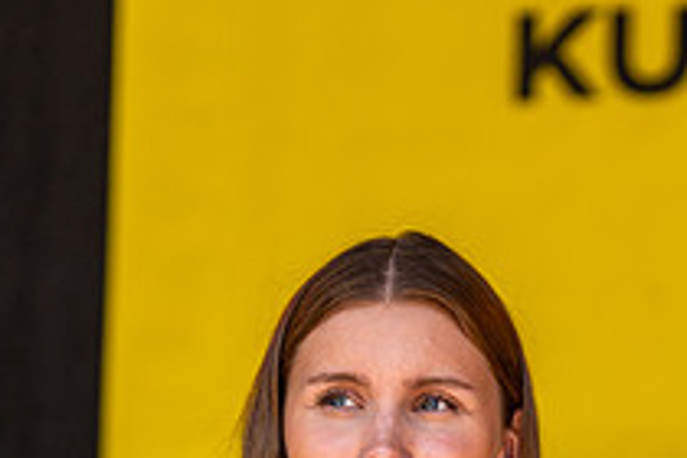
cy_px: 674
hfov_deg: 5.3
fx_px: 7404
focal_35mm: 388
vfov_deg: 3.5
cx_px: 967
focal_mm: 120
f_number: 2.8
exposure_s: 1/500
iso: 64
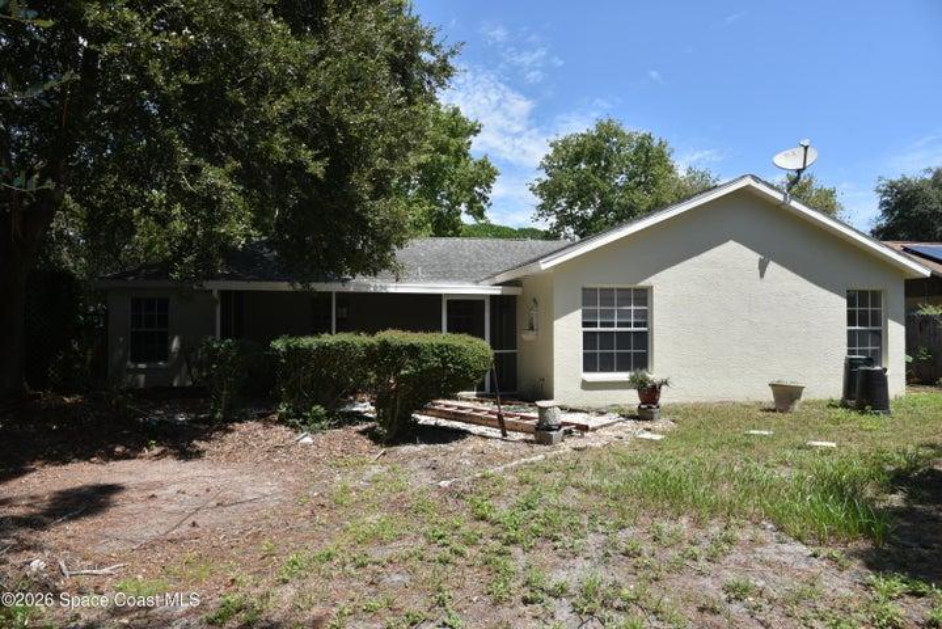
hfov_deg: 73.7
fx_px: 628
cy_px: 314
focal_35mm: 24
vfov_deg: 53.2
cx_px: 471
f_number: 9
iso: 100
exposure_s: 1/200
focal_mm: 24
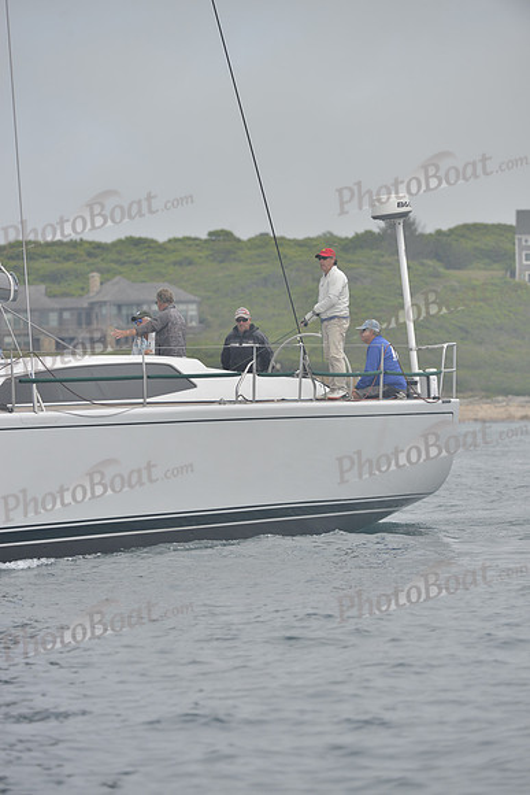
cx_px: 265
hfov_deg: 6.2
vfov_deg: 9.4
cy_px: 398
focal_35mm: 220
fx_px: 4855
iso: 280
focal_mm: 220
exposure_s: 1/1000
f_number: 7.1
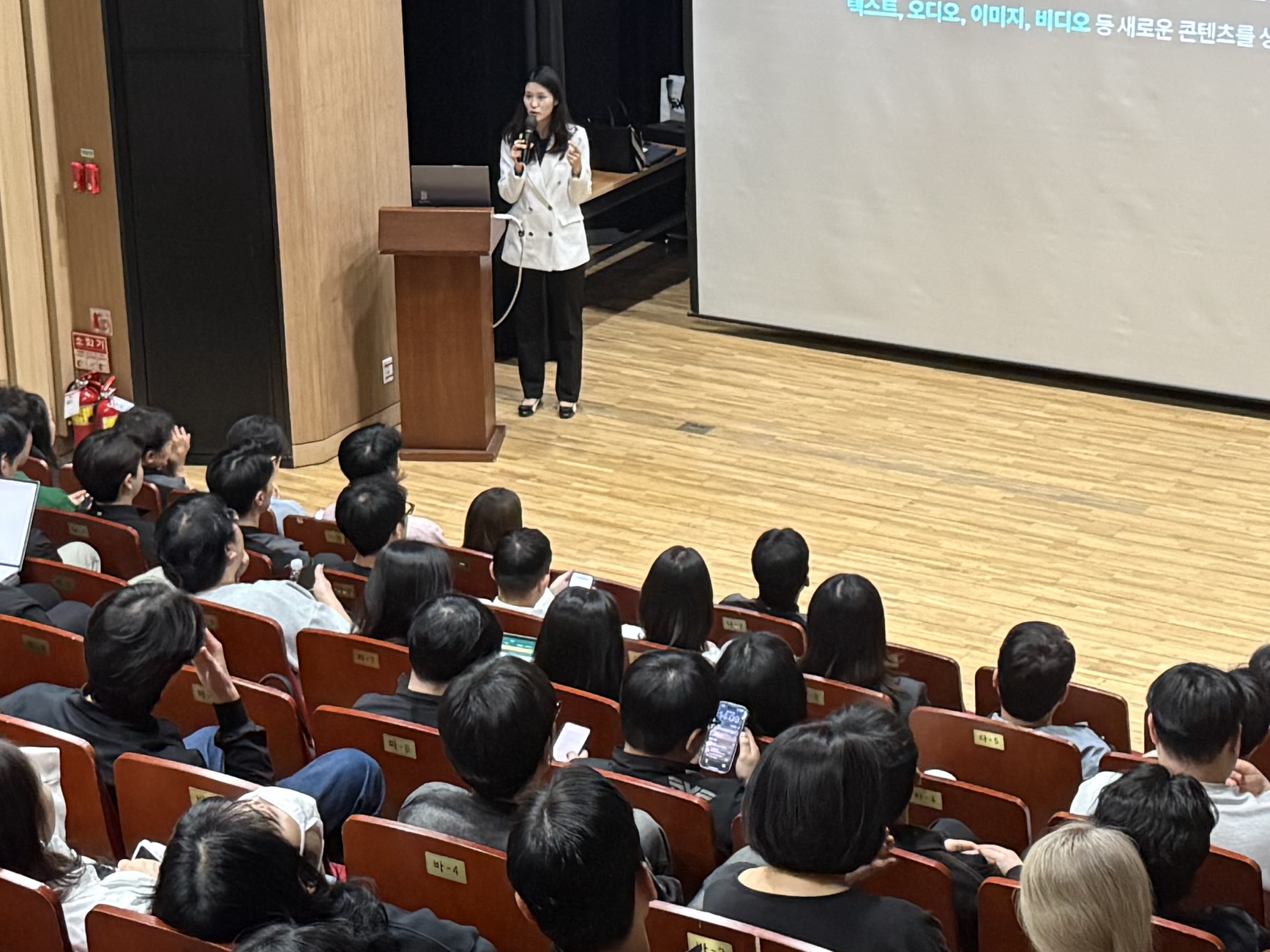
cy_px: 263
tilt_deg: -16.5
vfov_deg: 18.6
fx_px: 2898
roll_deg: +3.0
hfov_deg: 24.6
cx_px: 407
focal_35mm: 79
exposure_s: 1/60
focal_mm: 6.76
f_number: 1.78
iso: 640
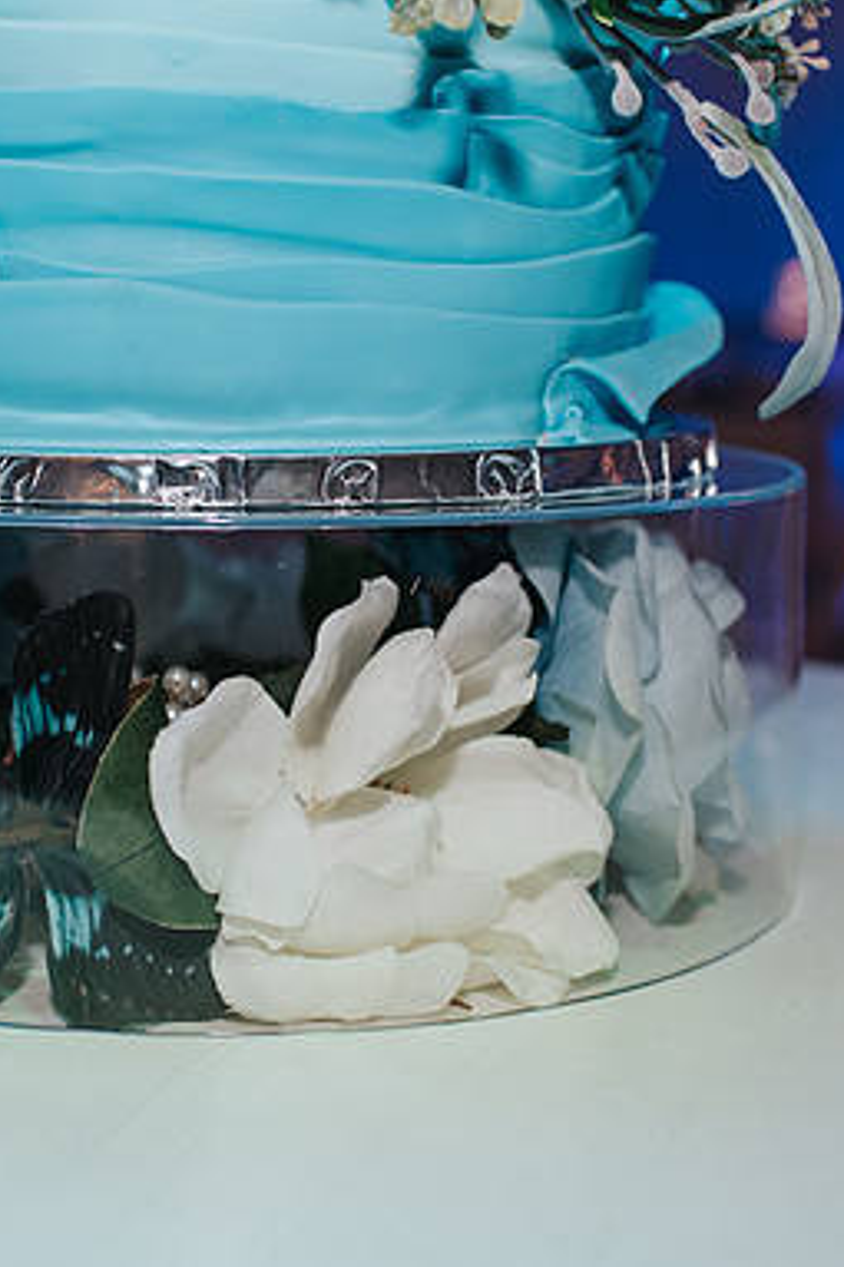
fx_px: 2288
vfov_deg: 31.0
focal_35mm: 65
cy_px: 630
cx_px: 338
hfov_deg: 20.9
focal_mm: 35
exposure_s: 1/200
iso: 800
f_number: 2.8
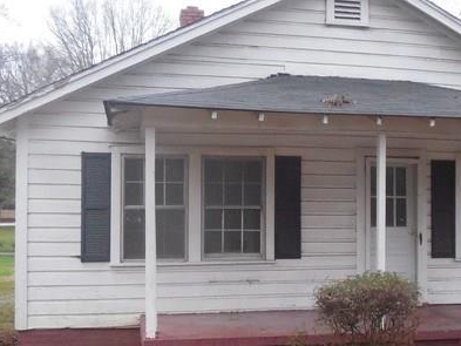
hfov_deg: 33.4
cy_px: 201
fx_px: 759
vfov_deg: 25.6
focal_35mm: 57
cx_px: 314
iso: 800
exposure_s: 1/160
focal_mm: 5
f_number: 3.5
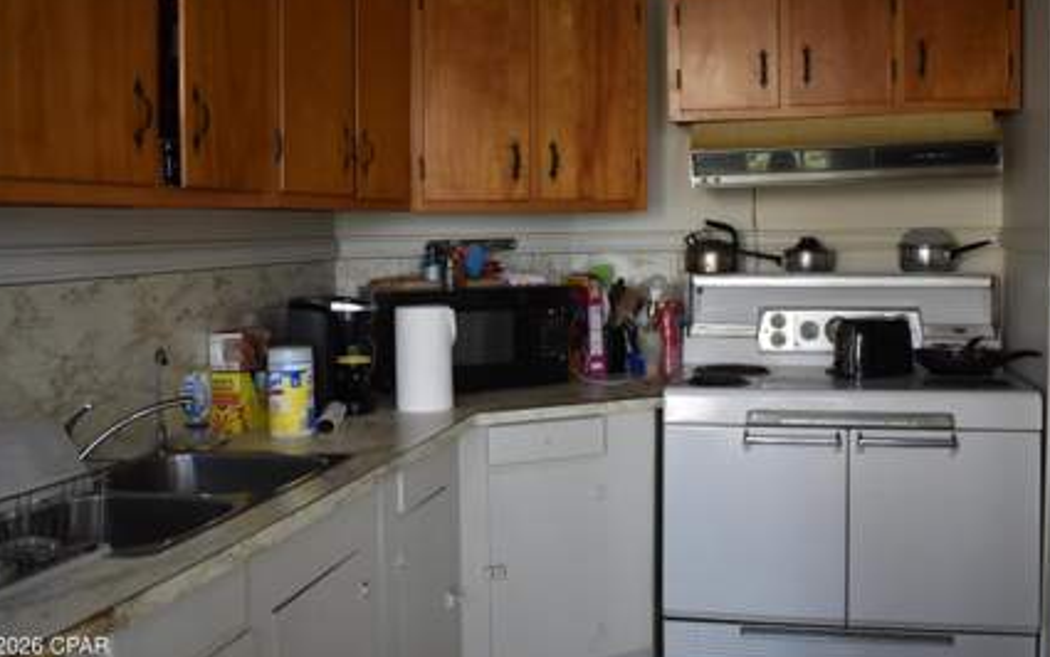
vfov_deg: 33.6
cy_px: 287
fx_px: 1088
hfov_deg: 51.5
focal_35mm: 38
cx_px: 568
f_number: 3.8
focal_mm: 22
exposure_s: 1/160
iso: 800
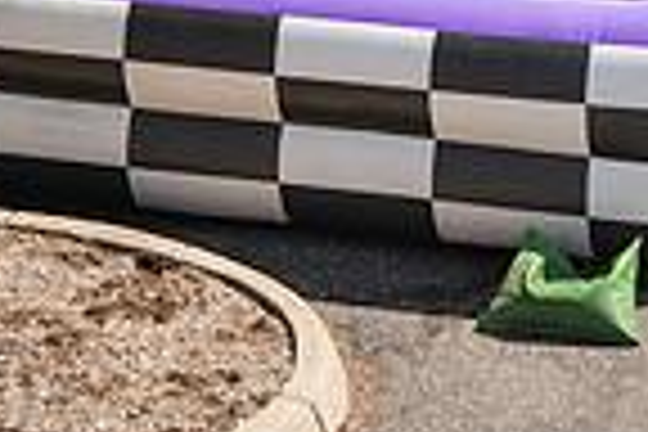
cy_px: -358
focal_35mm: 544
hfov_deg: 3.8
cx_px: 410
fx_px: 9791
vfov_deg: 2.5
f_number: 4.5
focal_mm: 135
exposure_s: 1/800
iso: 200
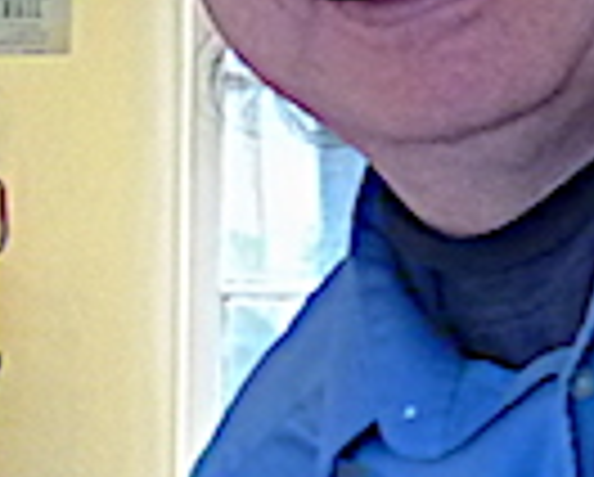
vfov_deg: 8.5
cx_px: -702
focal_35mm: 183
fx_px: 3222
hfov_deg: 9.6
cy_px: 382
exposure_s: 1/25
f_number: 3.3
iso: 400
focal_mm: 4.1
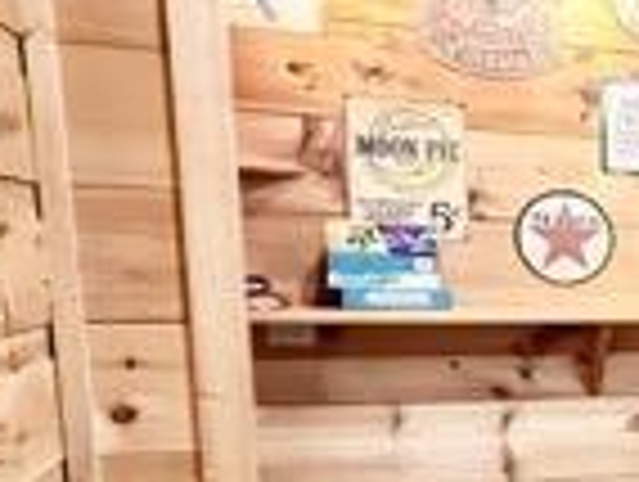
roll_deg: -1.5
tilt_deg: -7.2
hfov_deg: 23.2
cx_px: 1012
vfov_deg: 22.9
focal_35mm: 63
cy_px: 419
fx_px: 1165
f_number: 2.2
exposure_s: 1/40
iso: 1600
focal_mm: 2.22
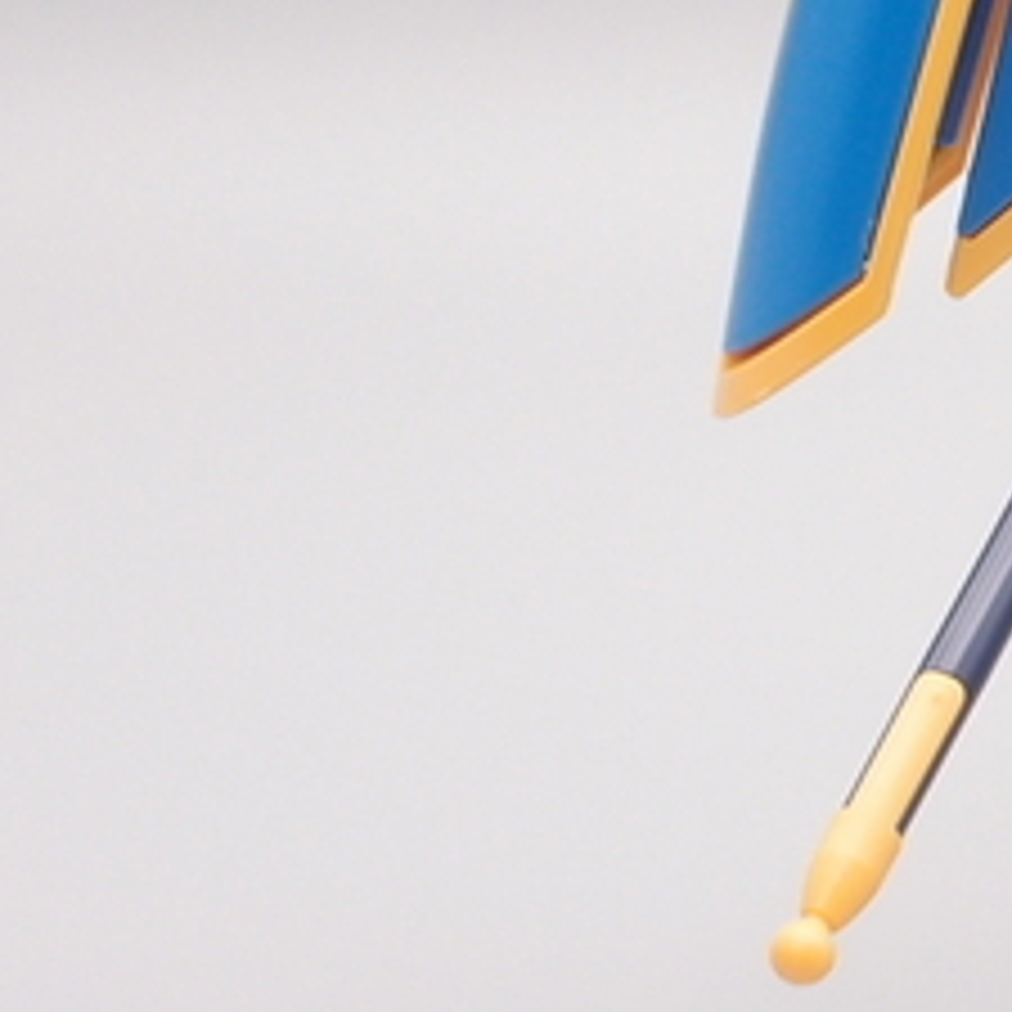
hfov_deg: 9.7
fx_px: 5722
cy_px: 130
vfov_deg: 10.1
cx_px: 1732
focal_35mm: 173
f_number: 8
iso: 100
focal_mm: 11.84
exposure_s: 1/8
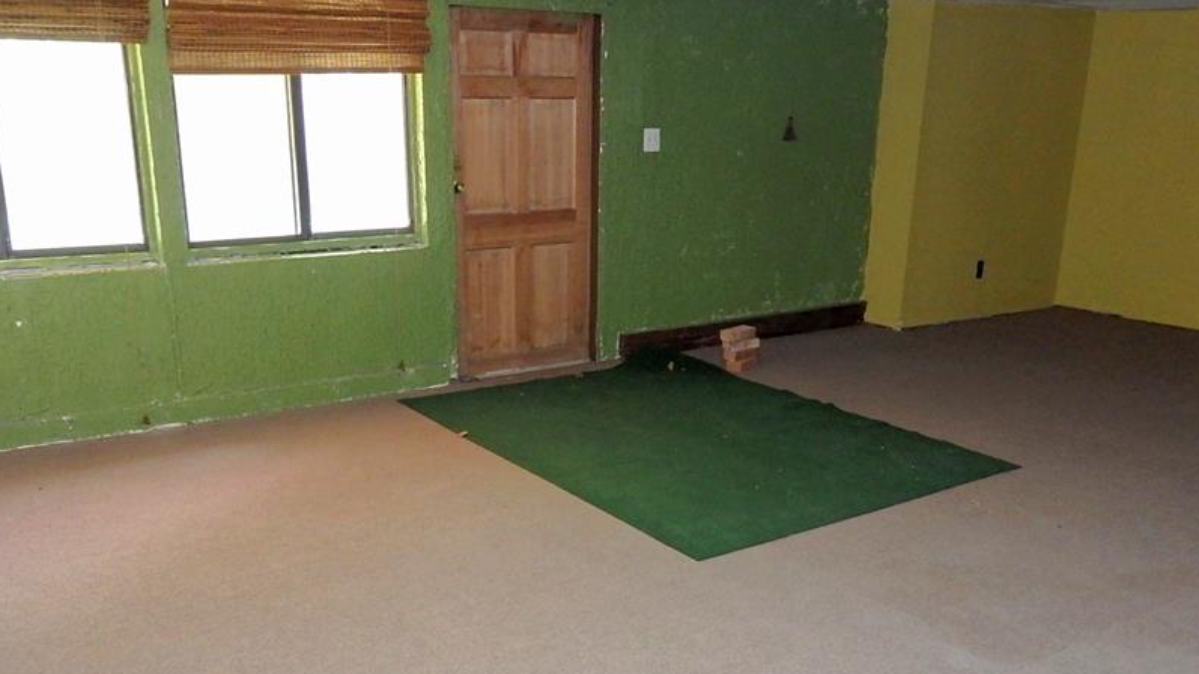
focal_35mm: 35
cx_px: 593
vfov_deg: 33.4
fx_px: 1113
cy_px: 456
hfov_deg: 56.6
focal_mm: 4.5
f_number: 3
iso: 400
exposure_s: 1/30
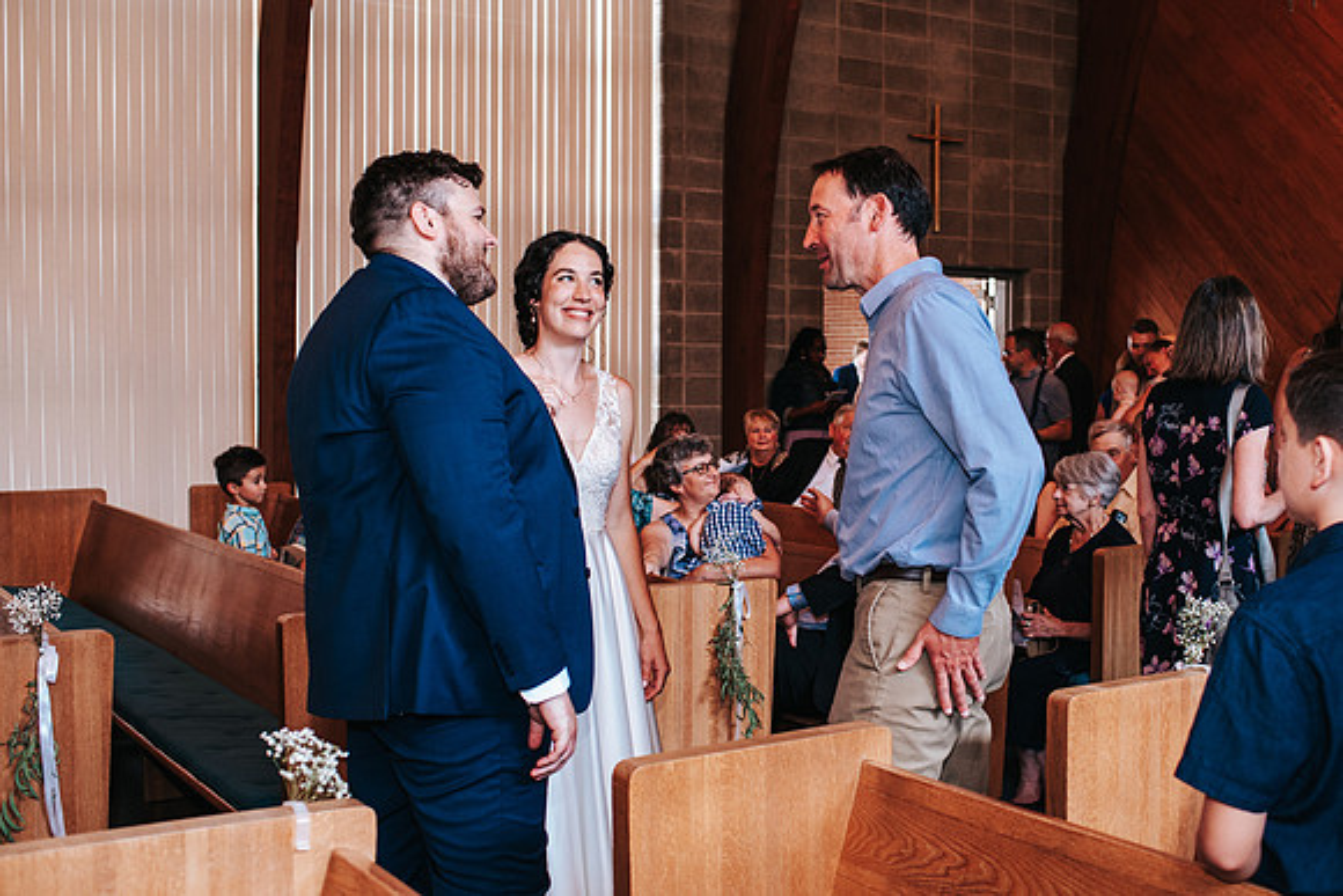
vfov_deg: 30.5
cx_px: 845
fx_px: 1643
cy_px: 448
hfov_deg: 44.1
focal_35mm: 44
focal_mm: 35
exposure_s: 1/125
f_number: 3.2
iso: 1000
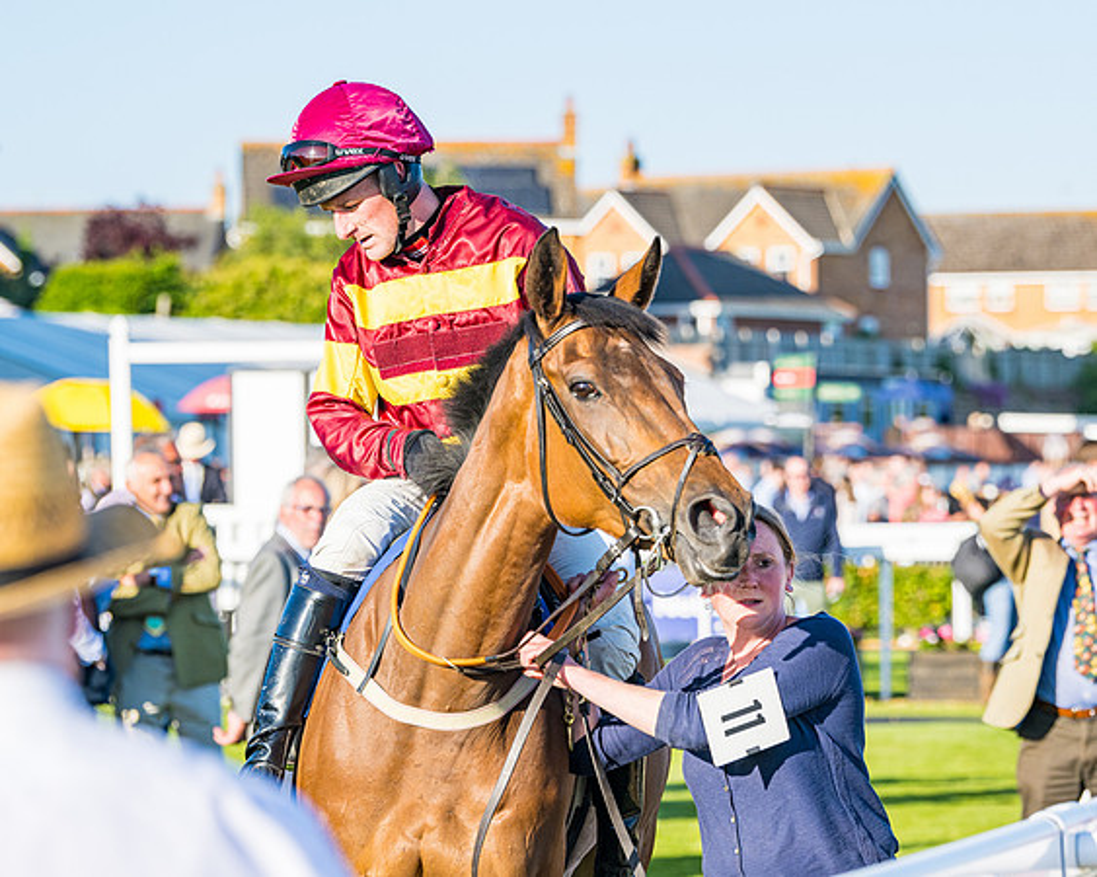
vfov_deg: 8.4
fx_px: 5948
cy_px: 349
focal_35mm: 183
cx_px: 733
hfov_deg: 10.5
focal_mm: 135
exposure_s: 1/1250
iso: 200
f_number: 5
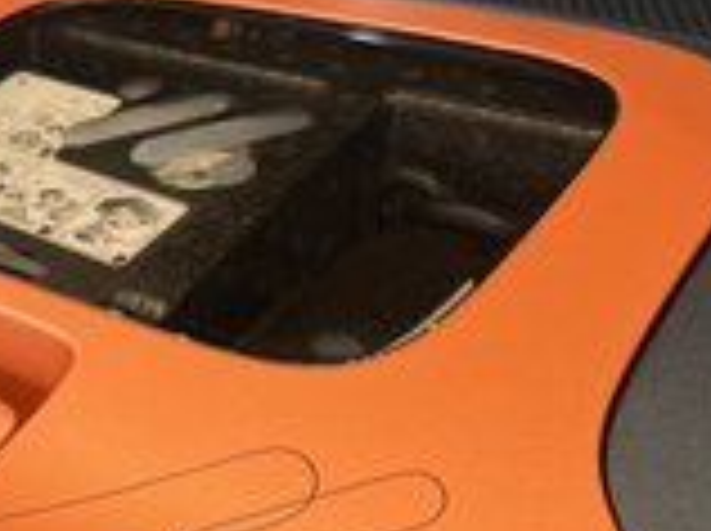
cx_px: 50
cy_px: 405
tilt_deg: -29.6
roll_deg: +1.6
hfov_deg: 28.1
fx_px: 1354
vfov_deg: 22.0
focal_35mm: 66
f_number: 1.6
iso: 125
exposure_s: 1/79
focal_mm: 5.1
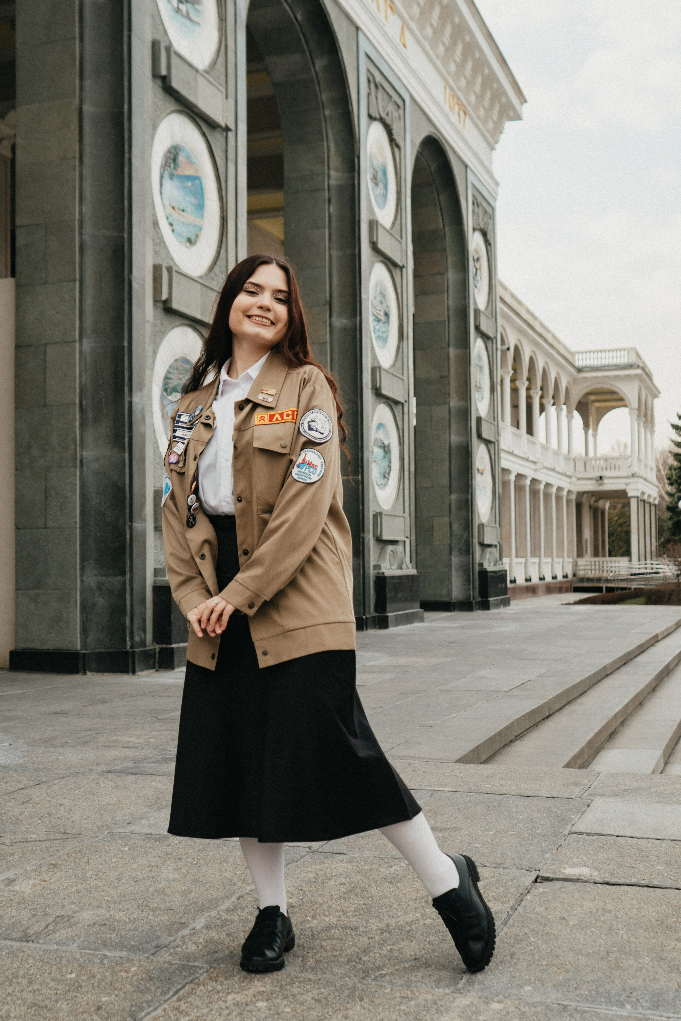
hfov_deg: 31.9
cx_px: 340
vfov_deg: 46.4
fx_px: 1192
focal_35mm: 42
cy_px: 510
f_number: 3.5
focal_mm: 28
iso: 250
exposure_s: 1/250
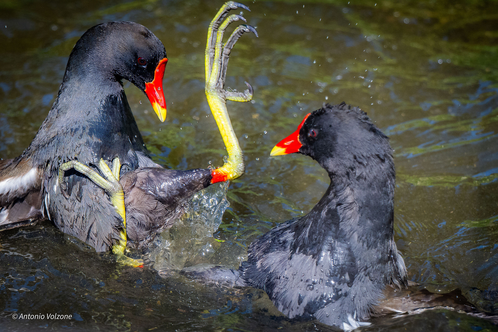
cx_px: 249
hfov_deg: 3.1
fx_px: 9335
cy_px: 166
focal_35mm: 675
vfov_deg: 2.0
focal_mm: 450
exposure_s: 1/2500
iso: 1600
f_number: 6
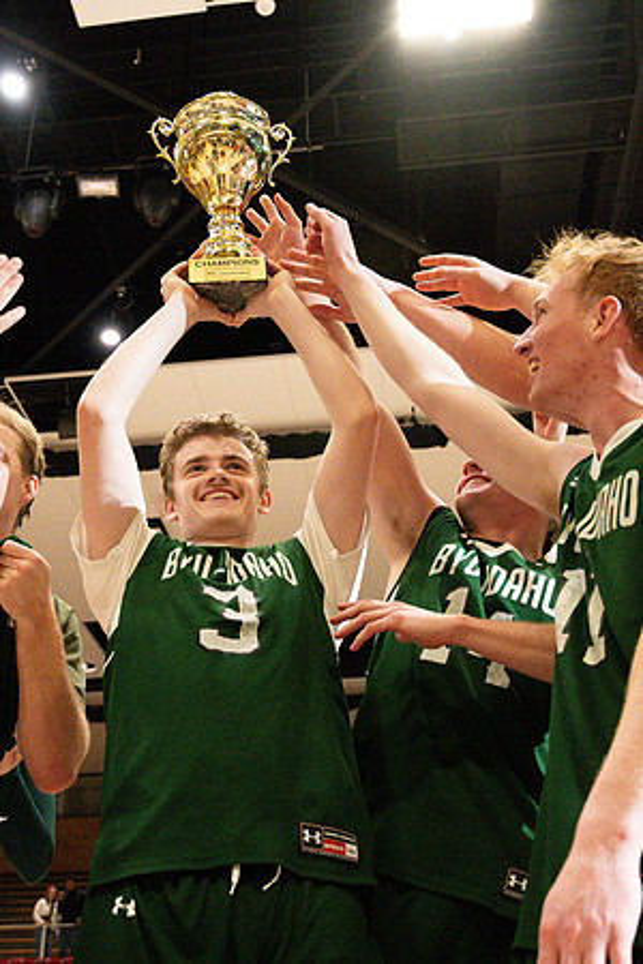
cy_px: 524
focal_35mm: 39
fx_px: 1048
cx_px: 295
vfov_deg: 49.4
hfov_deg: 34.1
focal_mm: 24
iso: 8000
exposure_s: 1/400
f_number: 4
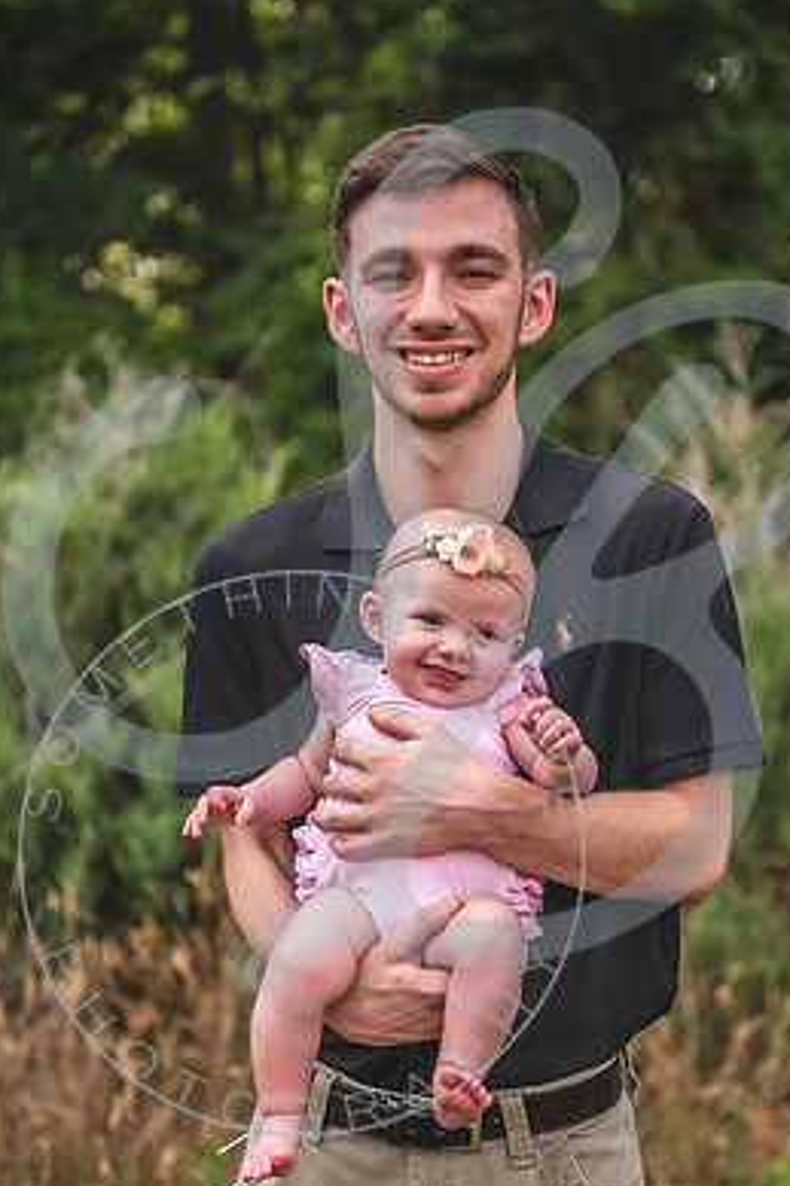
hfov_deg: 16.8
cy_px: 622
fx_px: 2668
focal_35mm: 81
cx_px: 439
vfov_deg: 25.1
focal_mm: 70
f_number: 2.8
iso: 100
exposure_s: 1/640
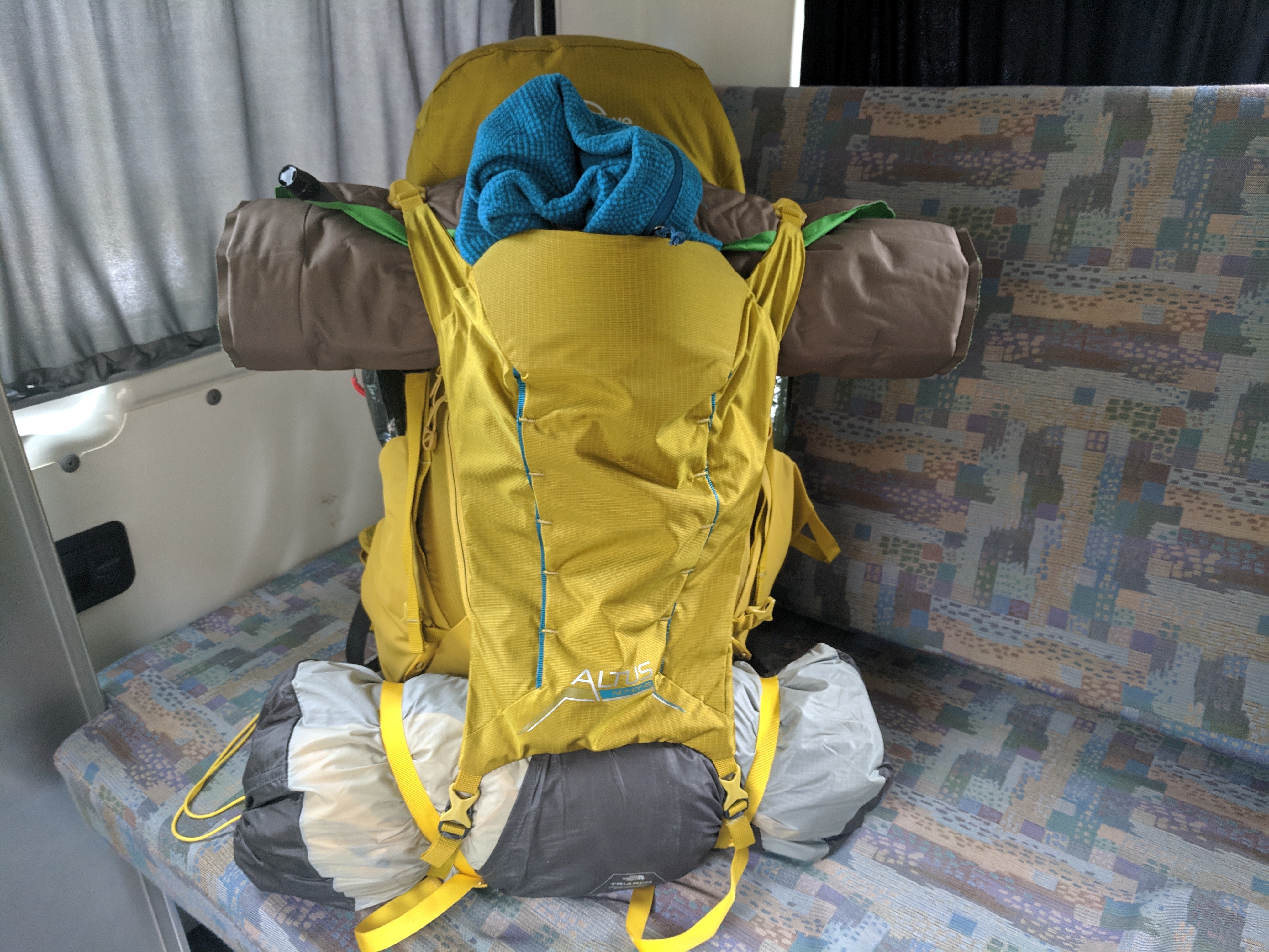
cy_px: 476
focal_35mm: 26
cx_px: 634
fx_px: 953
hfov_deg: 67.3
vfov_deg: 53.1
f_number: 2
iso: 245
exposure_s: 1/100
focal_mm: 4.67
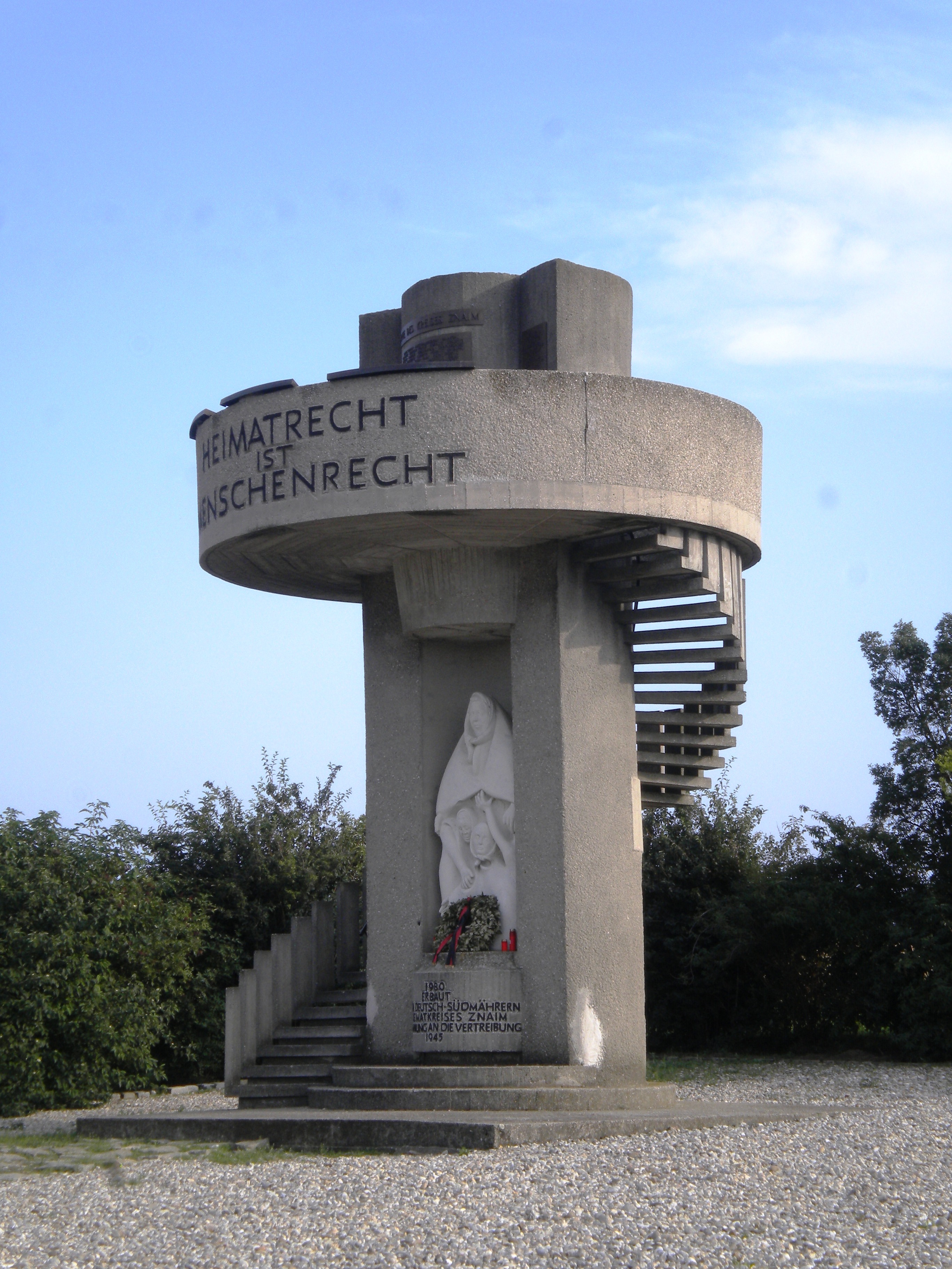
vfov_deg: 28.6
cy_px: 634
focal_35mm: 68
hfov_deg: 21.6
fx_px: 2493
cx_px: 476
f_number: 6.5
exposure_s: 1/198
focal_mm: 12.3
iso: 80
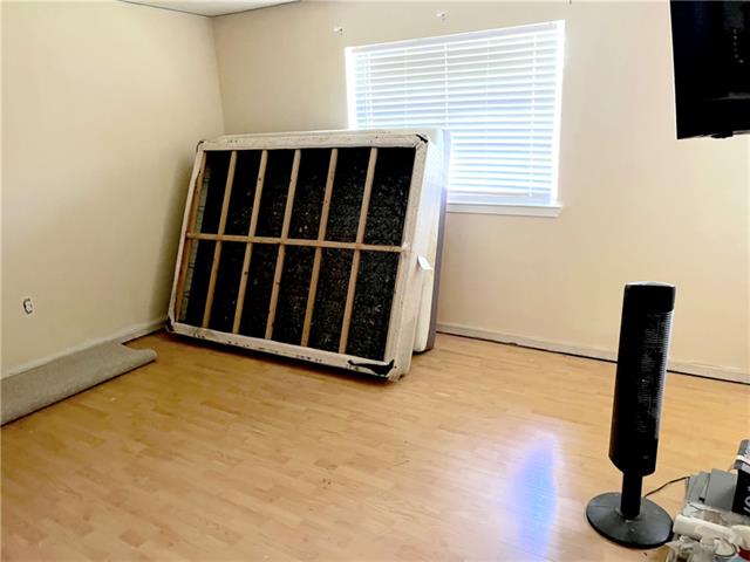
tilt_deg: -16.1
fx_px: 563
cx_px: 375
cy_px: 281
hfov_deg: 67.3
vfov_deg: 53.1
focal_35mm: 26
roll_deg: +2.7
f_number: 1.6
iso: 640
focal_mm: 5.1
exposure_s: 1/39
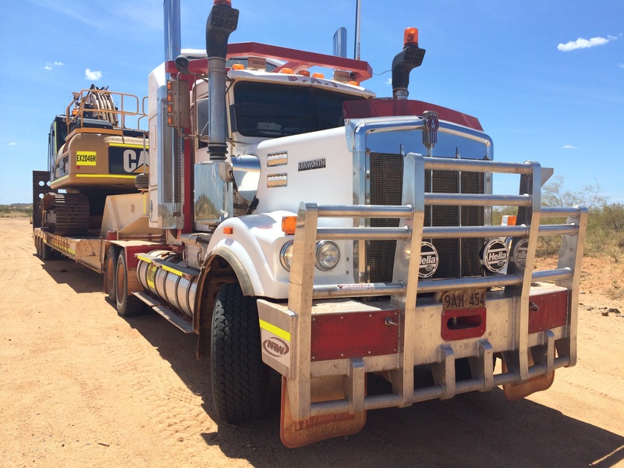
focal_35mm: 30
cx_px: 312
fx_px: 541
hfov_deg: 60.0
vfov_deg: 46.8
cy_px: 234
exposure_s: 1/2283
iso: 40
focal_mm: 4.12
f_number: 2.2
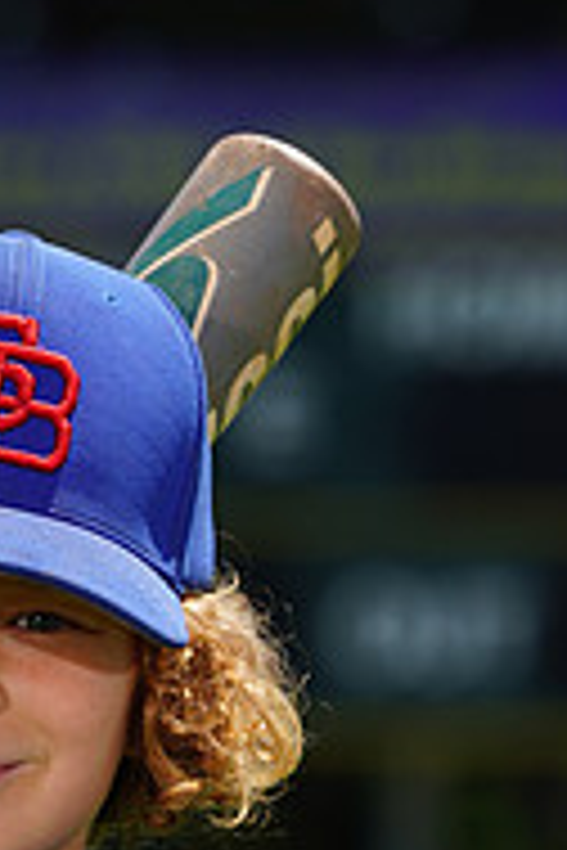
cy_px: 980
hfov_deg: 1.7
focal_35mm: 832
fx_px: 19654
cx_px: -155
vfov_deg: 2.5
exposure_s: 1/250
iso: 100
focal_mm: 271
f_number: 8
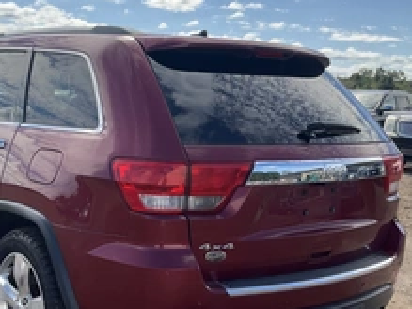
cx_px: 135
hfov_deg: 35.8
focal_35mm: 53
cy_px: 192
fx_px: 630
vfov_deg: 27.4
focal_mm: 3
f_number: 1.8
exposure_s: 1/1412
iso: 25
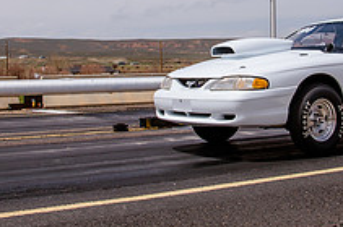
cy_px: 55
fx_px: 628
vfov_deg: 20.4
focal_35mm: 66
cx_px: 206
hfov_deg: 30.5
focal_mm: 24
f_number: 10
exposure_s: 1/500
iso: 200
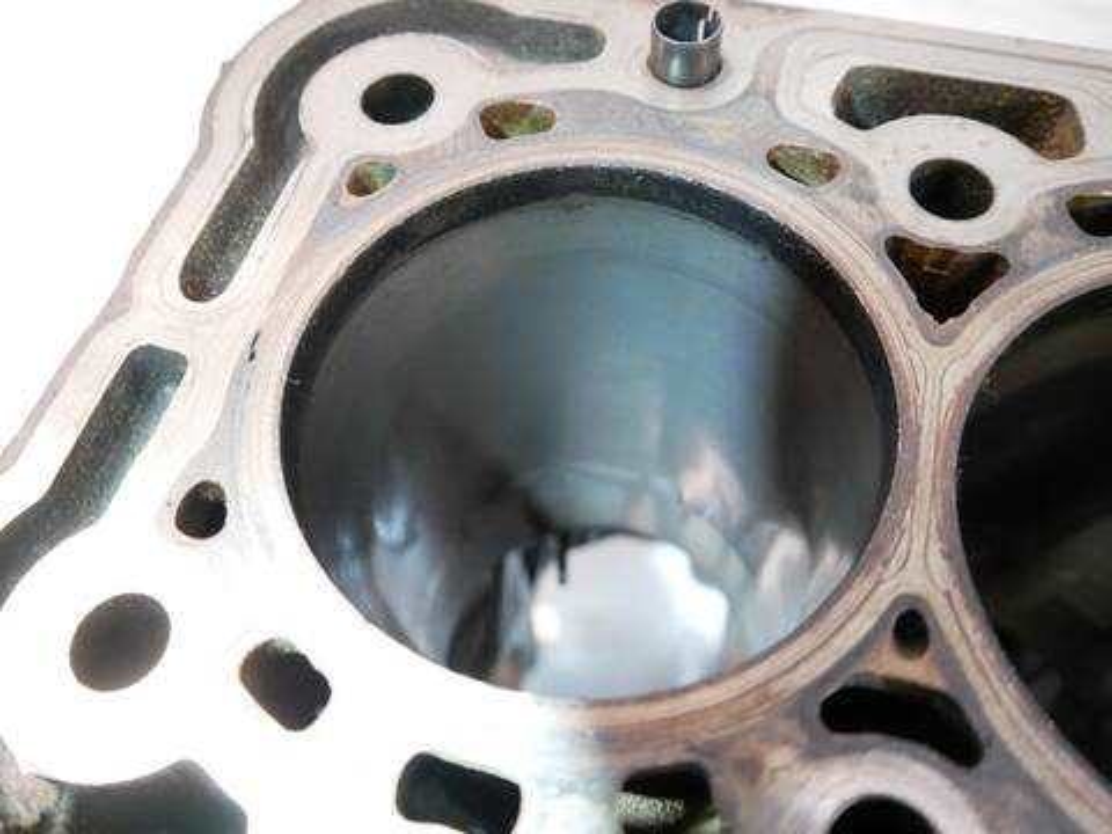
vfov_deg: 46.8
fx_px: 964
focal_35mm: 30
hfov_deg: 60.0
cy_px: 417
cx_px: 556
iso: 3200
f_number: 3.5
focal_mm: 15
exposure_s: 1/100
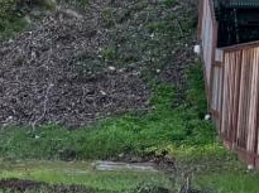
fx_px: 1315
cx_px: -291
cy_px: 274
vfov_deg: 8.3
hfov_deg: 10.2
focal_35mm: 176
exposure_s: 1/412
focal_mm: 6.76
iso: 80
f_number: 1.78
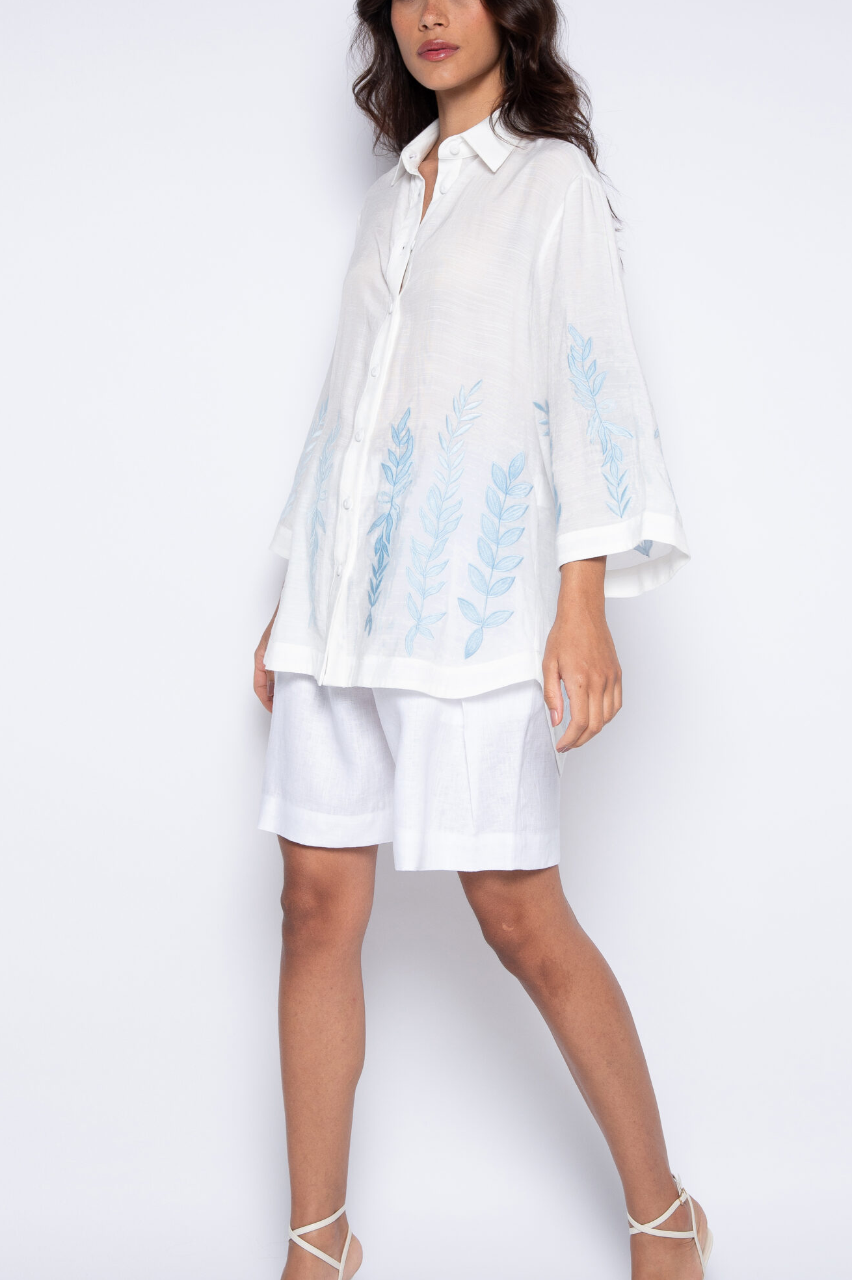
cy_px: 627
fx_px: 1848
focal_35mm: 52
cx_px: 515
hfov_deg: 25.9
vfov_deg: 38.2
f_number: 6.3
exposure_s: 1/200
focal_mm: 40
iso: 320
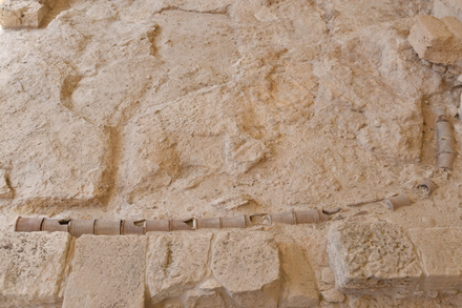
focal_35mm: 36
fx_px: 462
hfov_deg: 53.1
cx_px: 231
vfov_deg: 36.8
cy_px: 154
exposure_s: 1/320
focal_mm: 24
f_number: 5.6
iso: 250
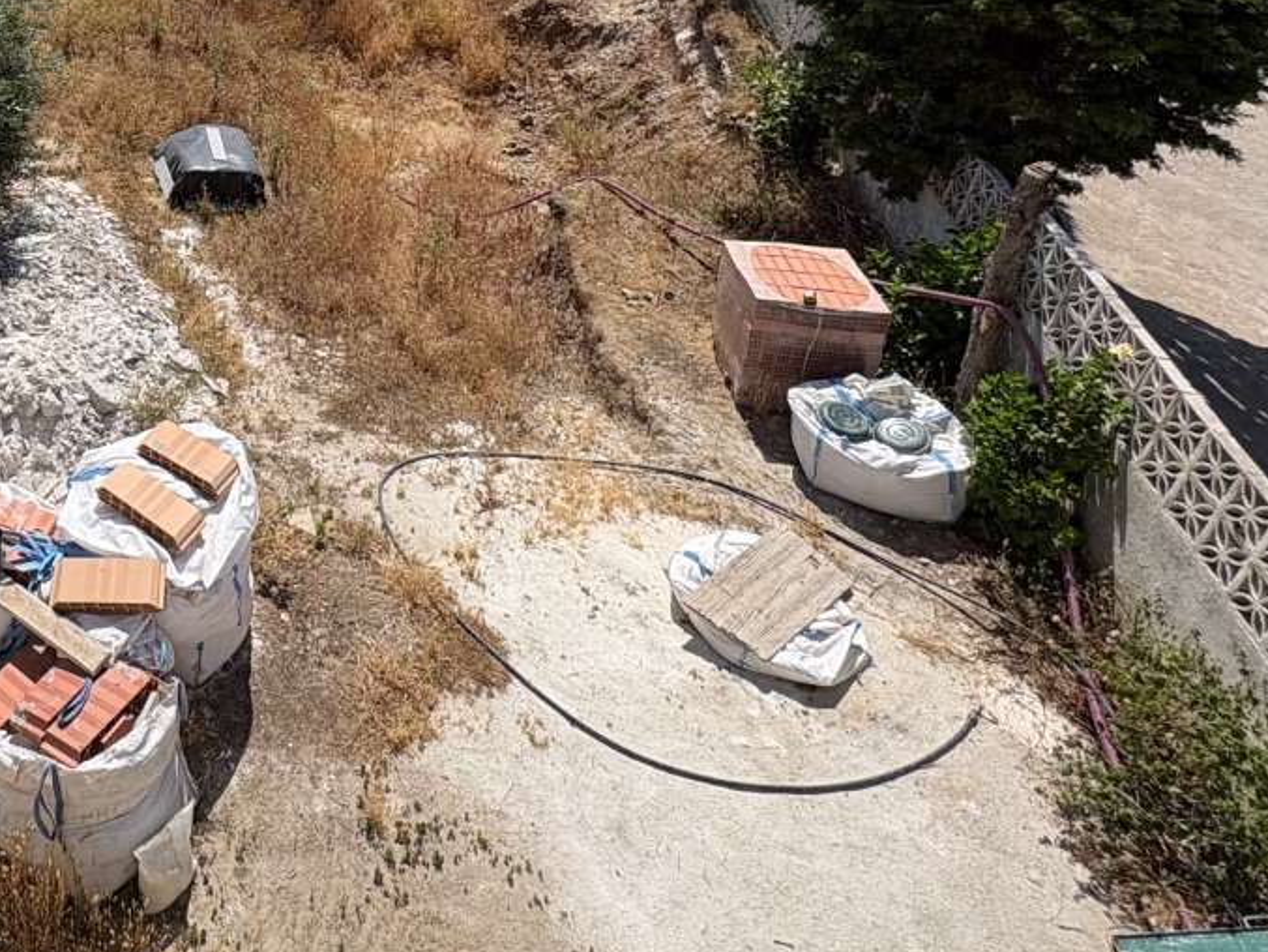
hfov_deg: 51.8
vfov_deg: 40.9
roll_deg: -1.5
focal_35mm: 31
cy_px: 46
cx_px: 140
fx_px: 1136
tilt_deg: -25.8
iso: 50
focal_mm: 2.22
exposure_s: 1/2415
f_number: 2.2
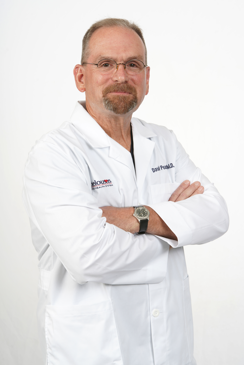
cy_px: 182
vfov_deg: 28.8
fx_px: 711
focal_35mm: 70
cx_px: 122
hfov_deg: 19.5
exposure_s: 1/125
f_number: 13
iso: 125
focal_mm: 70
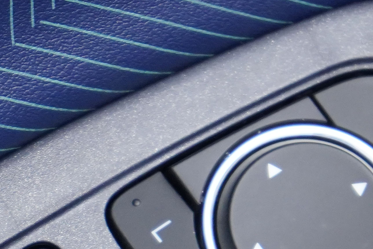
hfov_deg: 6.3
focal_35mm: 326
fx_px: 3378
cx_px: -42
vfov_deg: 4.2
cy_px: 478
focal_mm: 70
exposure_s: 1/125
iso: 2500
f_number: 5.6
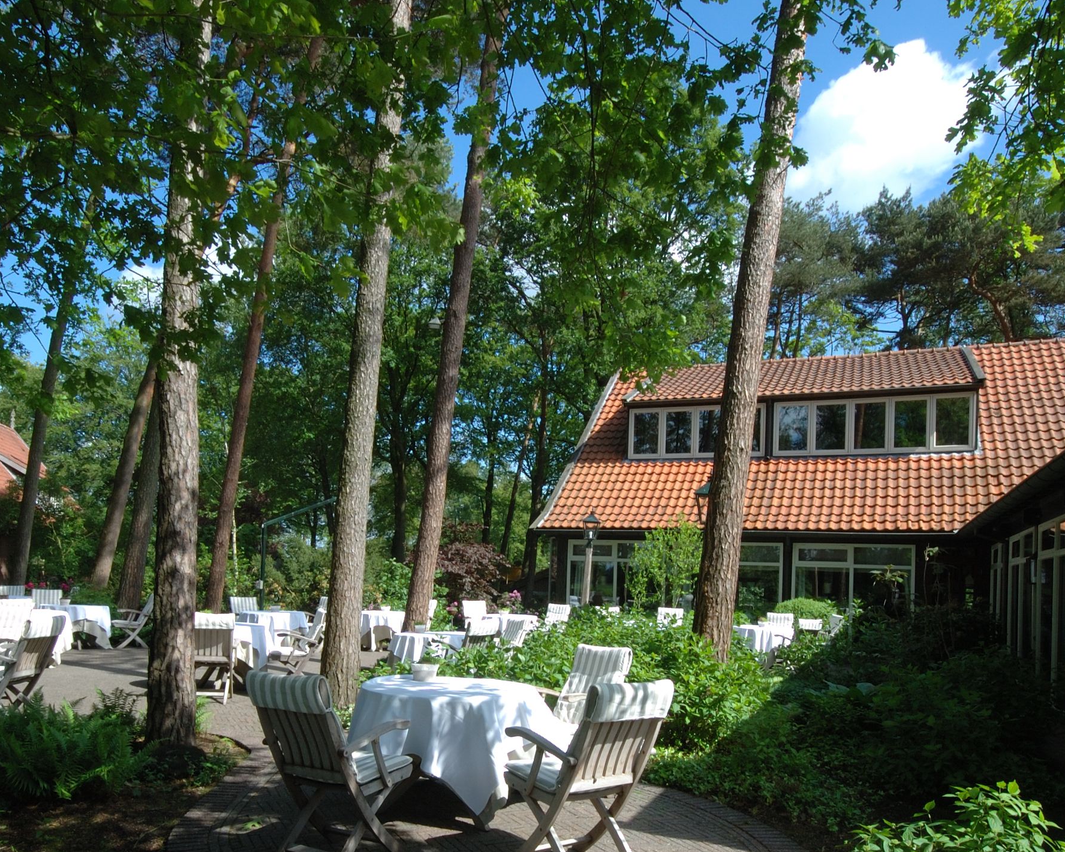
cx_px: 517
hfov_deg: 63.3
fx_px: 864
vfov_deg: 51.8
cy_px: 551
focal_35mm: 27
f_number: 20
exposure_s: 1/50
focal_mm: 11.5
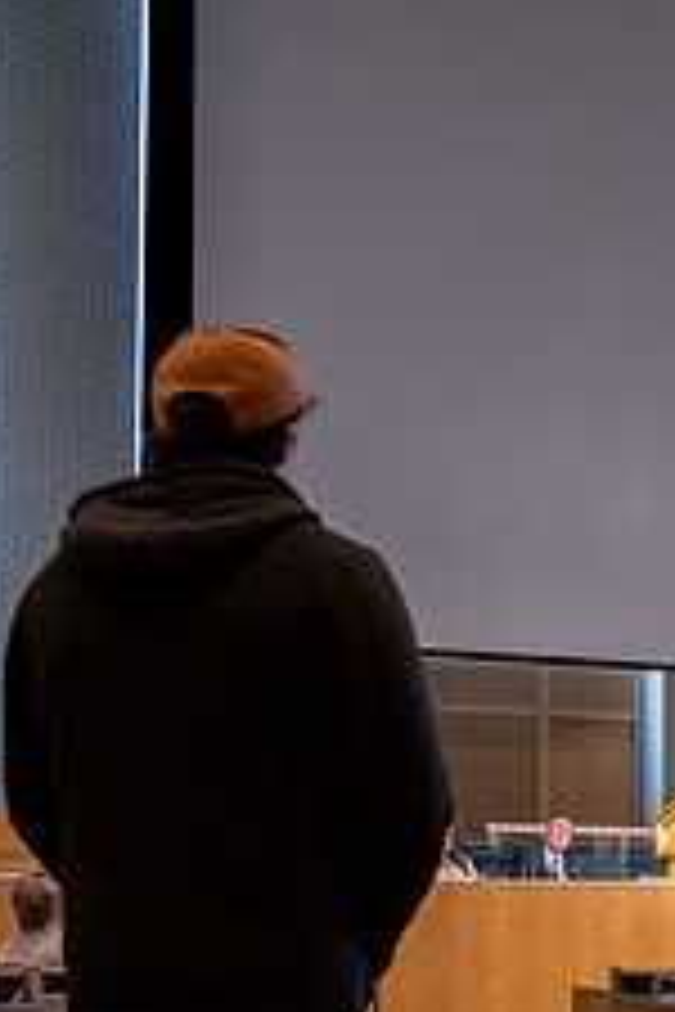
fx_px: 1800
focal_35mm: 64
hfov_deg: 20.7
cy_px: 900
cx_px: 648
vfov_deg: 30.1
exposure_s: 1/125
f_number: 4
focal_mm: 32
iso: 800
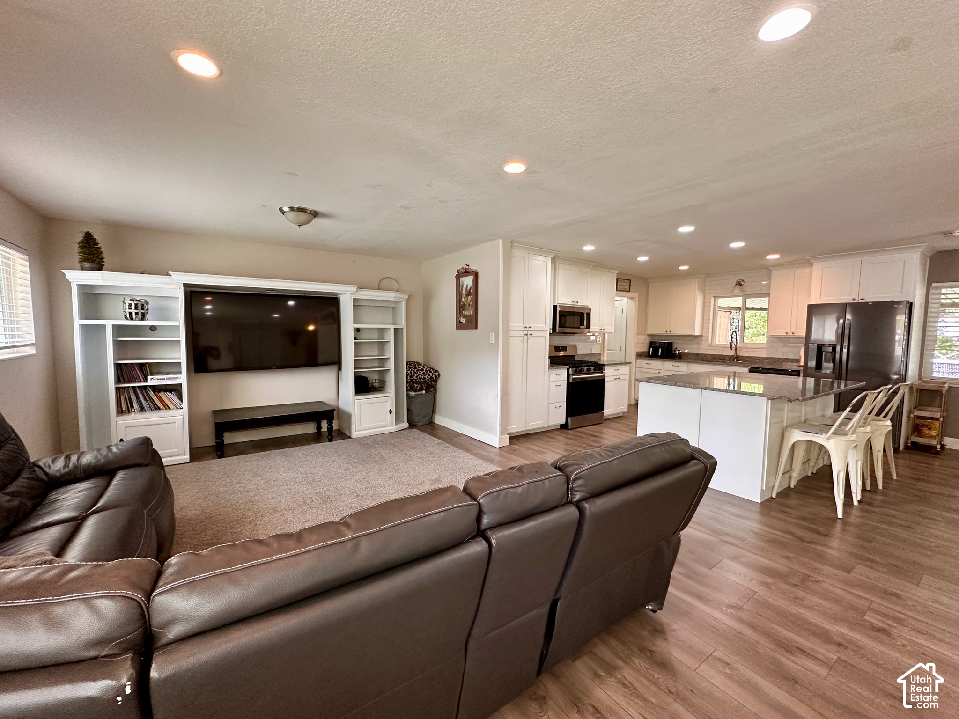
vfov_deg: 85.7
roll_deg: +0.0
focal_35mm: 14
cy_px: 360
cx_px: 480
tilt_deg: -4.7
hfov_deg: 102.1
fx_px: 388
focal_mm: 2.22
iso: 320
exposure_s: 1/120
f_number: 2.2
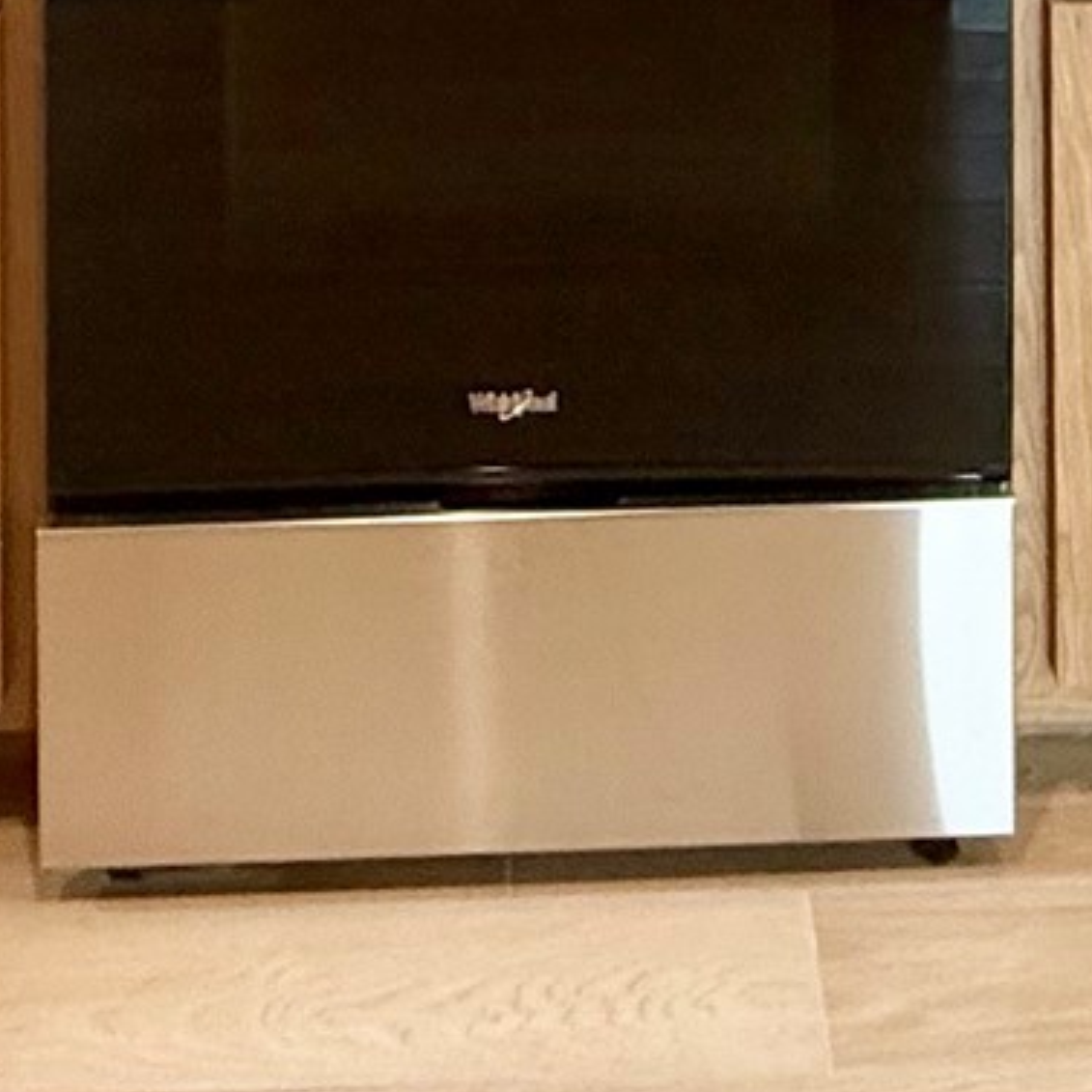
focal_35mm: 63
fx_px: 2248
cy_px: -985
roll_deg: -0.5
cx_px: 629
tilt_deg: +0.2
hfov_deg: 27.3
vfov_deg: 19.1
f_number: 2.2
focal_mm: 2.22
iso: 320
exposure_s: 1/120
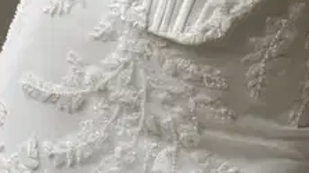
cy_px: -226
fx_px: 1605
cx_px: 283
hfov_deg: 10.9
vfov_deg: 6.0
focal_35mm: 196
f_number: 10
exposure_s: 1/125
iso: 500
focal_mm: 59.8
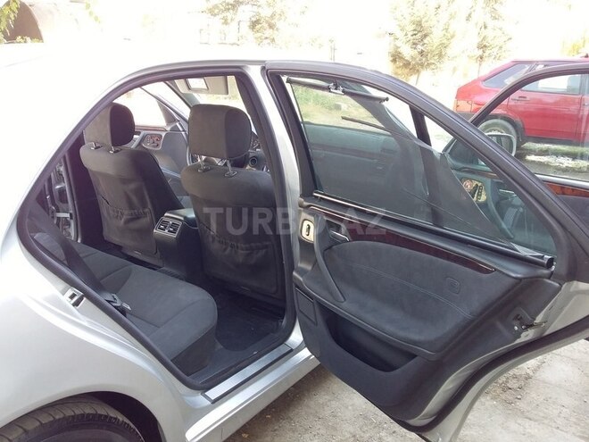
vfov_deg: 45.4
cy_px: 221
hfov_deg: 58.4
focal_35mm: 31
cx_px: 294
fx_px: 527
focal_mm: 3.3
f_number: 2.2
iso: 50
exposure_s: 1/60
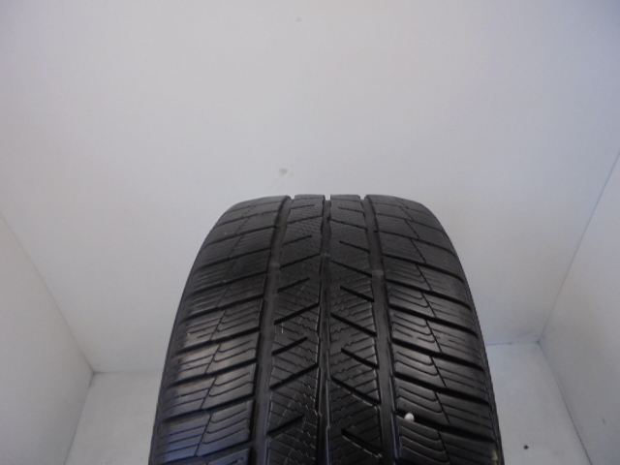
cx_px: 310
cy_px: 232
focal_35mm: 26
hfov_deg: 67.3
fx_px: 466
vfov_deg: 53.1
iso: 100
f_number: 3.5
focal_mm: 4.6
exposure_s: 1/40
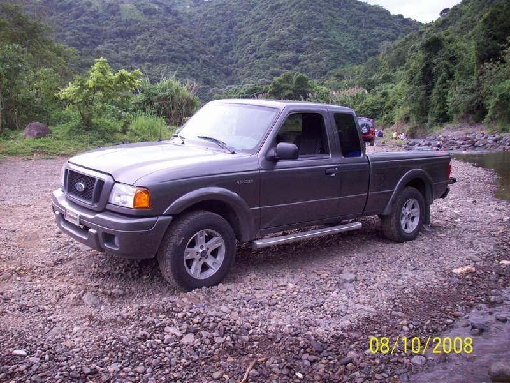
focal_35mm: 37
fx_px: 545
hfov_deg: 50.1
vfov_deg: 38.7
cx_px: 255
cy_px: 192
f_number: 2.8
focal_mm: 6.2
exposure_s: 1/60.5
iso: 80
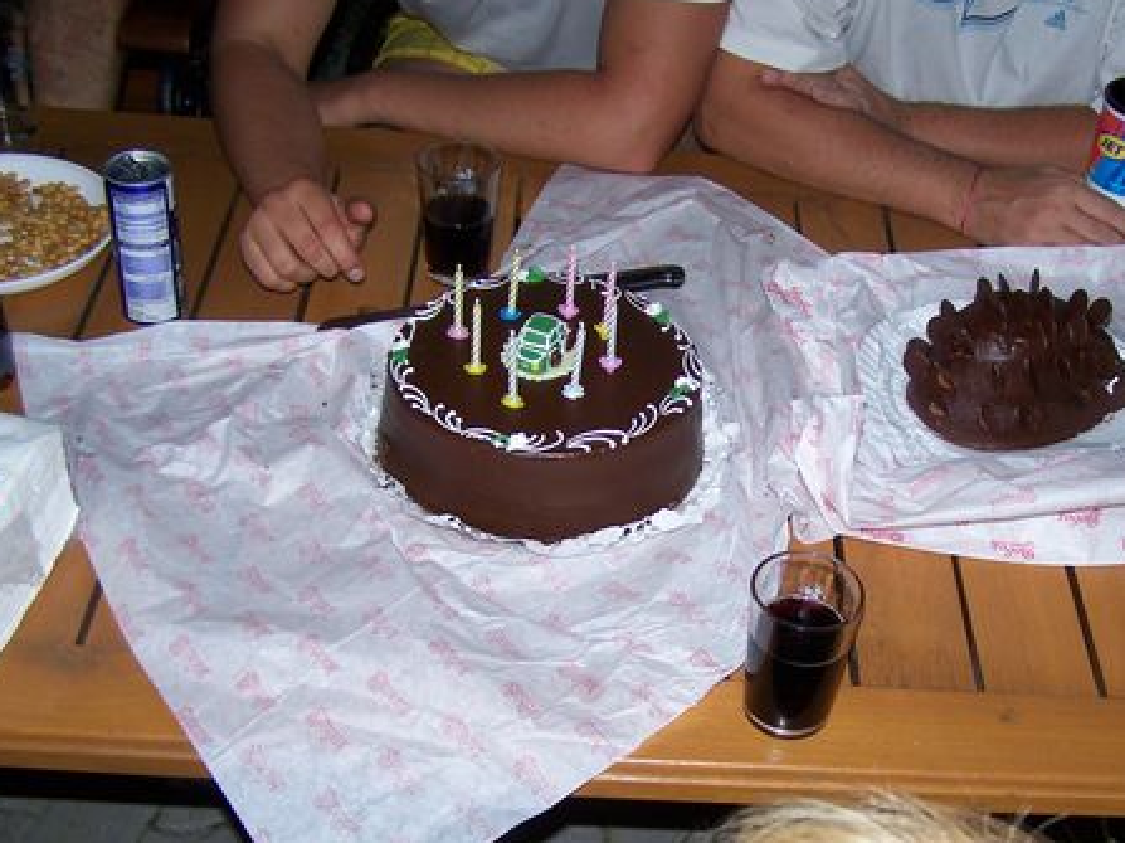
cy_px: 526
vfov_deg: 28.4
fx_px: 1657
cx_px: 702
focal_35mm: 51
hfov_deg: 37.3
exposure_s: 1/60
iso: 80
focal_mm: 6.3
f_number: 2.8
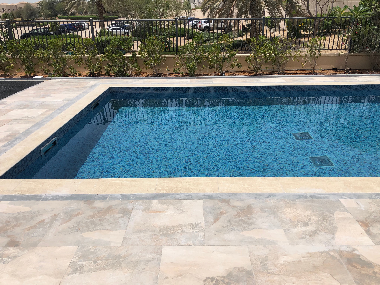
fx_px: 307
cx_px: 190
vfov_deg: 49.7
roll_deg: +3.4
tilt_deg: -21.3
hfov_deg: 63.4
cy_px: 142
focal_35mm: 28
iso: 25
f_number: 1.8
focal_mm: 4
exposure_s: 1/4367
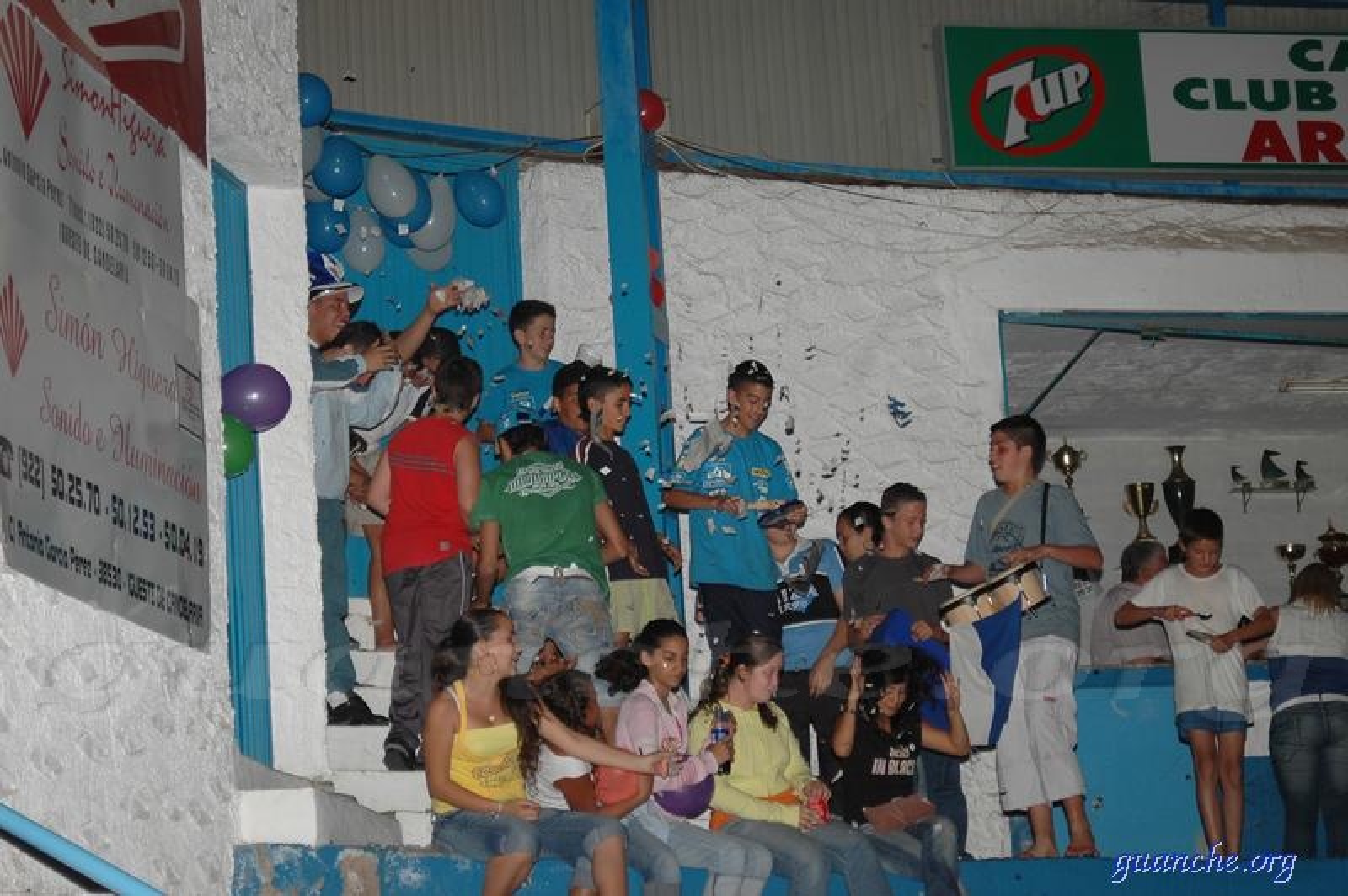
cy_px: 448
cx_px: 674
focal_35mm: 105
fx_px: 3928
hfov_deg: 19.5
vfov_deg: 13.0
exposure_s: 1/500
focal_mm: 70
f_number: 5.3
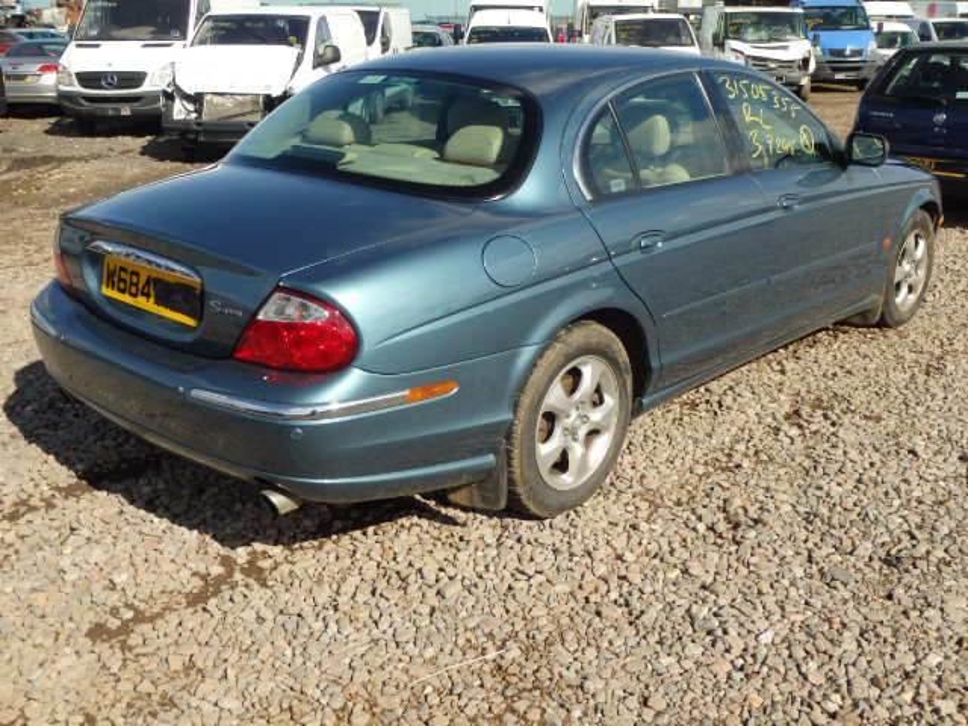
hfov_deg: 51.4
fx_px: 1007
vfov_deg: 39.7
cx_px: 484
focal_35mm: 36
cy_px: 363
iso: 125
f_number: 13
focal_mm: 6.4
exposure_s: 1/100
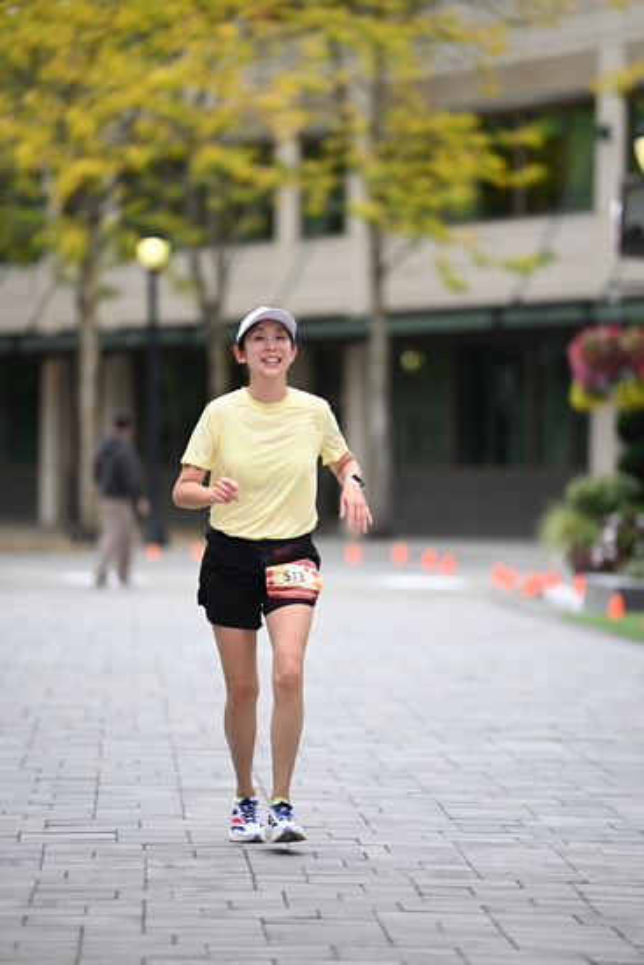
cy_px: 482
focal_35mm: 200
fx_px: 5363
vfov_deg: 10.3
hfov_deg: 6.9
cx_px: 322
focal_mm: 200
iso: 640
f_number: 2.8
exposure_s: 1/2000
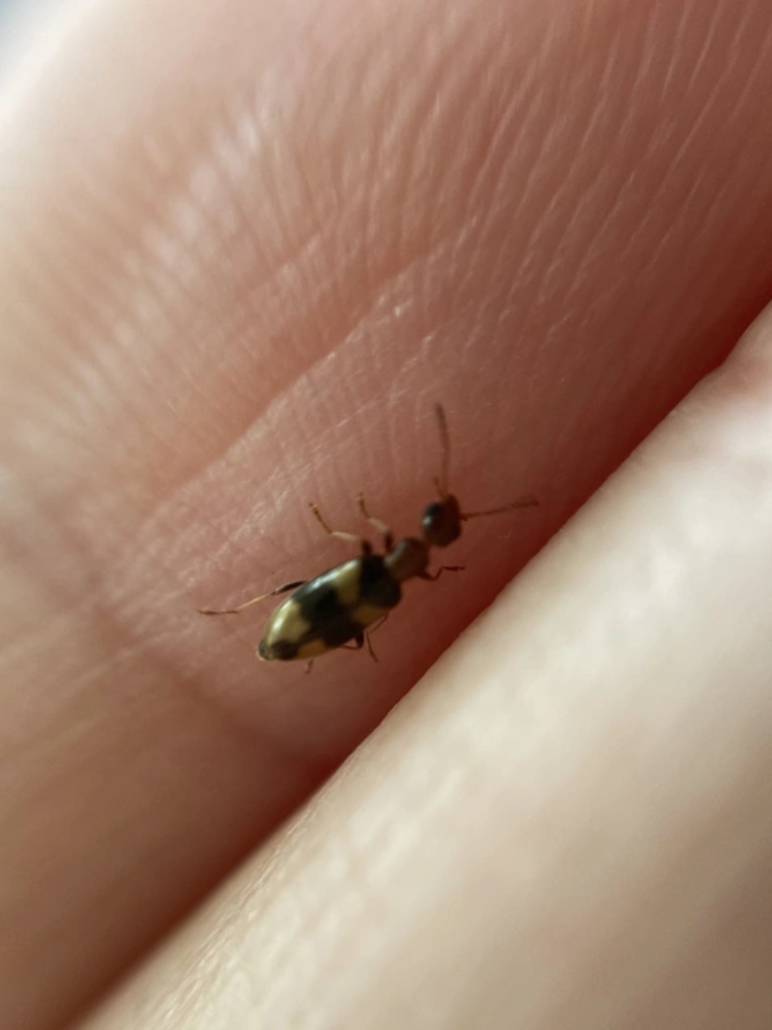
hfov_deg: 53.1
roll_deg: +2.3
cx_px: 386
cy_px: 515
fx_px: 773
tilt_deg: -37.5
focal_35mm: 26
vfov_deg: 67.3
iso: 64
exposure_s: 1/121
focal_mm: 4.2
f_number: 1.6
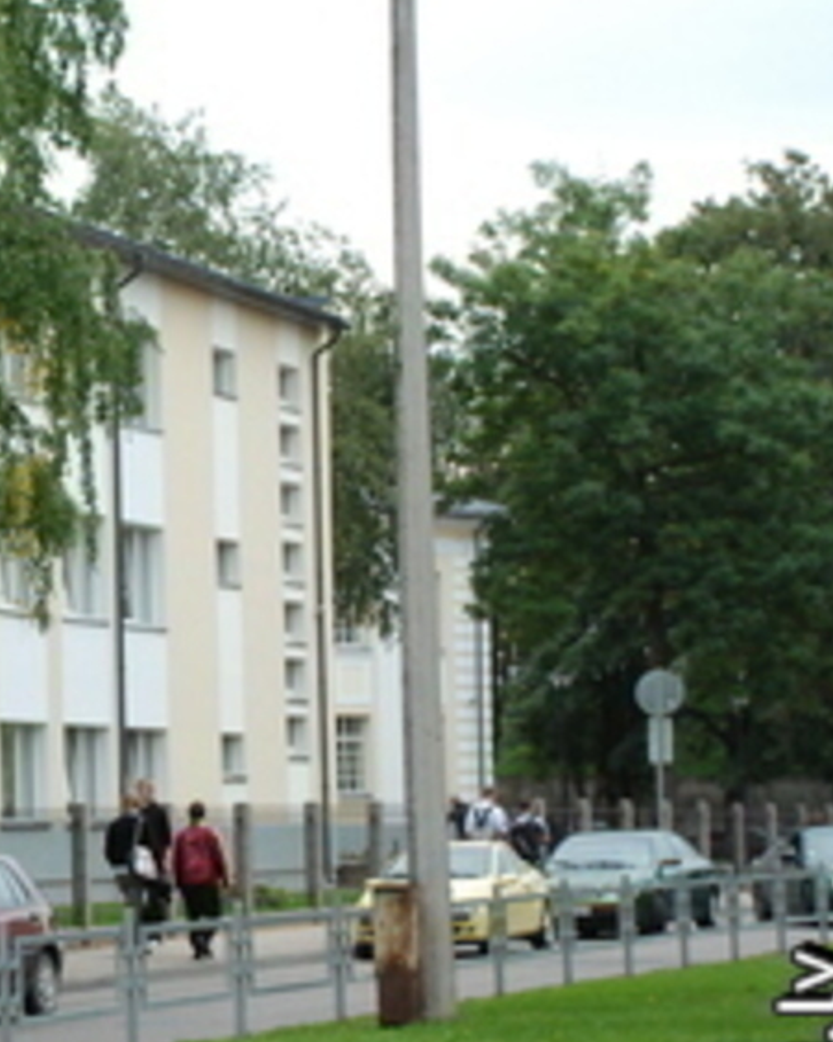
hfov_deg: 11.7
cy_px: 612
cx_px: -316
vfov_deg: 15.0
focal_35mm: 128
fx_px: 3946
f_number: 4.5
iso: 800
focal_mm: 40
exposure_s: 1/500
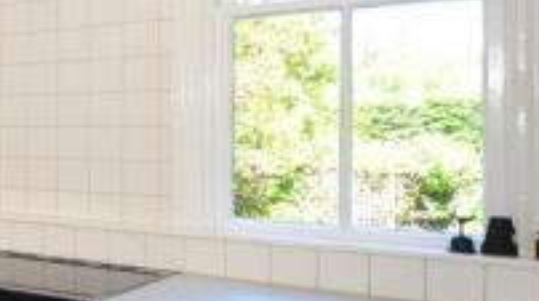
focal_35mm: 51
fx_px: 728
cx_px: -219
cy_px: 131
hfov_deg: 29.4
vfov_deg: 23.4
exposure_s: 1/40
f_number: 5
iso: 200
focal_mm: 10
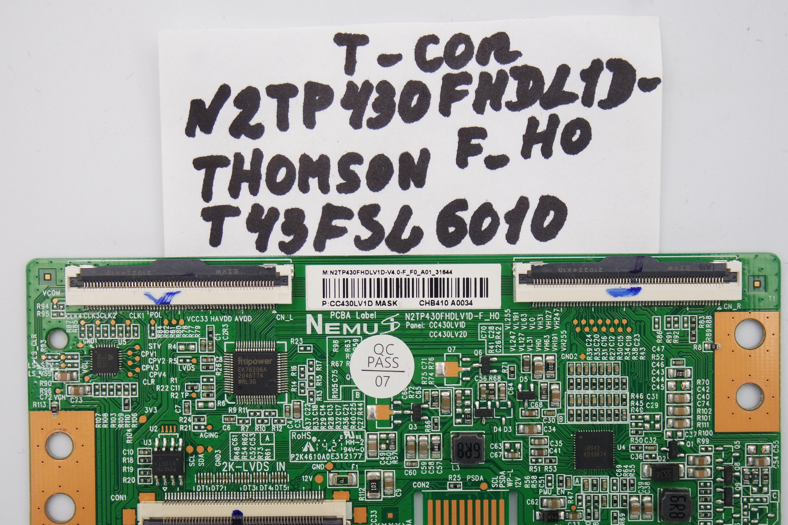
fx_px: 1138
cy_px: 275
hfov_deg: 38.2
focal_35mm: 52
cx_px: 405
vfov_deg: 26.0
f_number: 4.5
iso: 160
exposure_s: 1/125
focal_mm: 18
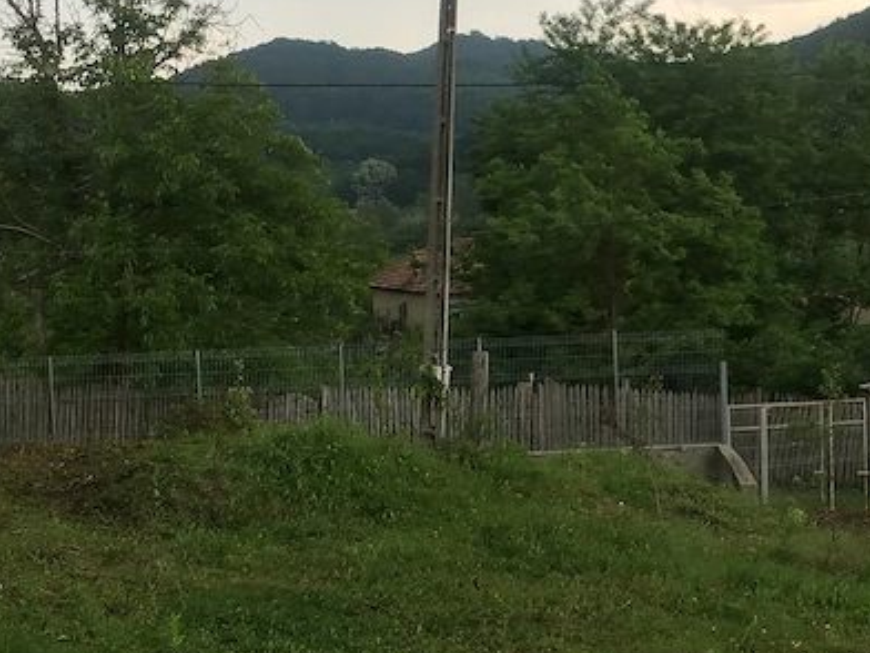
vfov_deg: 19.9
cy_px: 418
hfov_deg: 26.1
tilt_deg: -6.7
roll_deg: +2.6
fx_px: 1860
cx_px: 624
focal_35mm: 74
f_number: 2.2
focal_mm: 4.15
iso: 25
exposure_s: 1/126
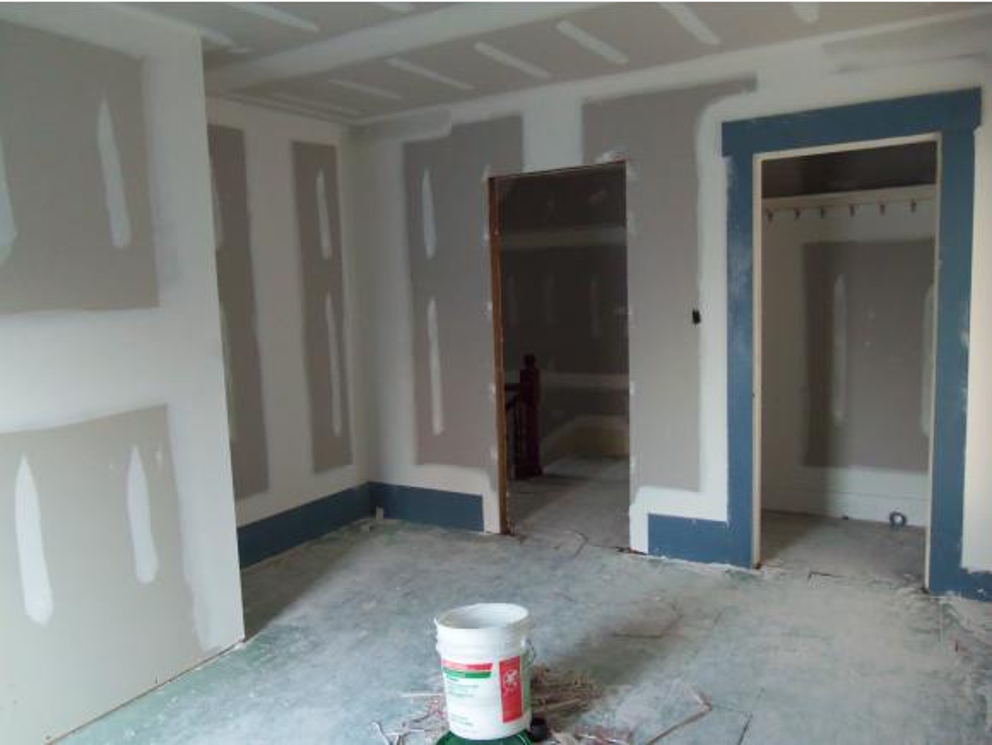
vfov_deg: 53.1
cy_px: 372
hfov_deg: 67.3
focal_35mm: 26
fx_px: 746
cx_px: 496
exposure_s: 1/20
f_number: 3.2
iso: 400
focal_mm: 4.7
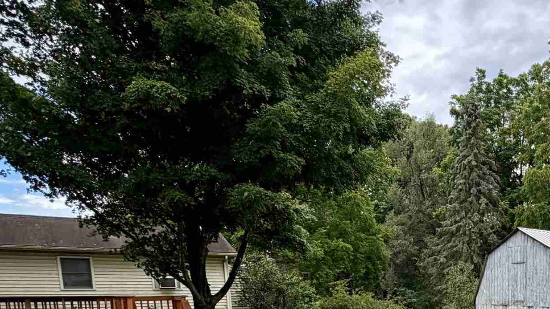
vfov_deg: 27.4
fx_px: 554
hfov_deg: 46.1
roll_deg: +0.7
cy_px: 371
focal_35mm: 38
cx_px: 523
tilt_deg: -8.4
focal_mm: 2.22
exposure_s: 1/742
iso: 40
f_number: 2.2
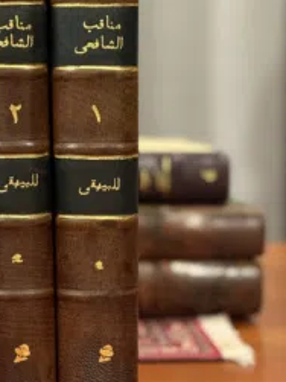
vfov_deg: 23.5
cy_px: 143
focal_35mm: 83
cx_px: 62
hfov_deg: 17.6
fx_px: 915
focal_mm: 5.96
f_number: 1.6
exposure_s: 1/33
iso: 200
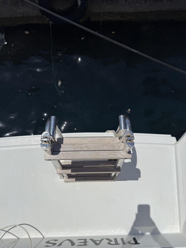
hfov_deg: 56.8
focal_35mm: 24
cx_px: 93
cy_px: 124
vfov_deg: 71.6
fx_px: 172
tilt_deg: -72.4
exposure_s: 1/17544
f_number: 1.78
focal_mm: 6.76
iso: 50
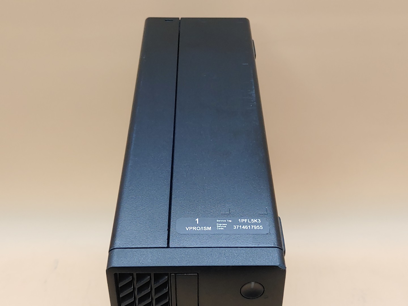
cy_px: 153
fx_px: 578
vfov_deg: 29.7
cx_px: 204
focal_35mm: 49
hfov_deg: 38.9
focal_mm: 4.36
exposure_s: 1/120
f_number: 1.8
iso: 100
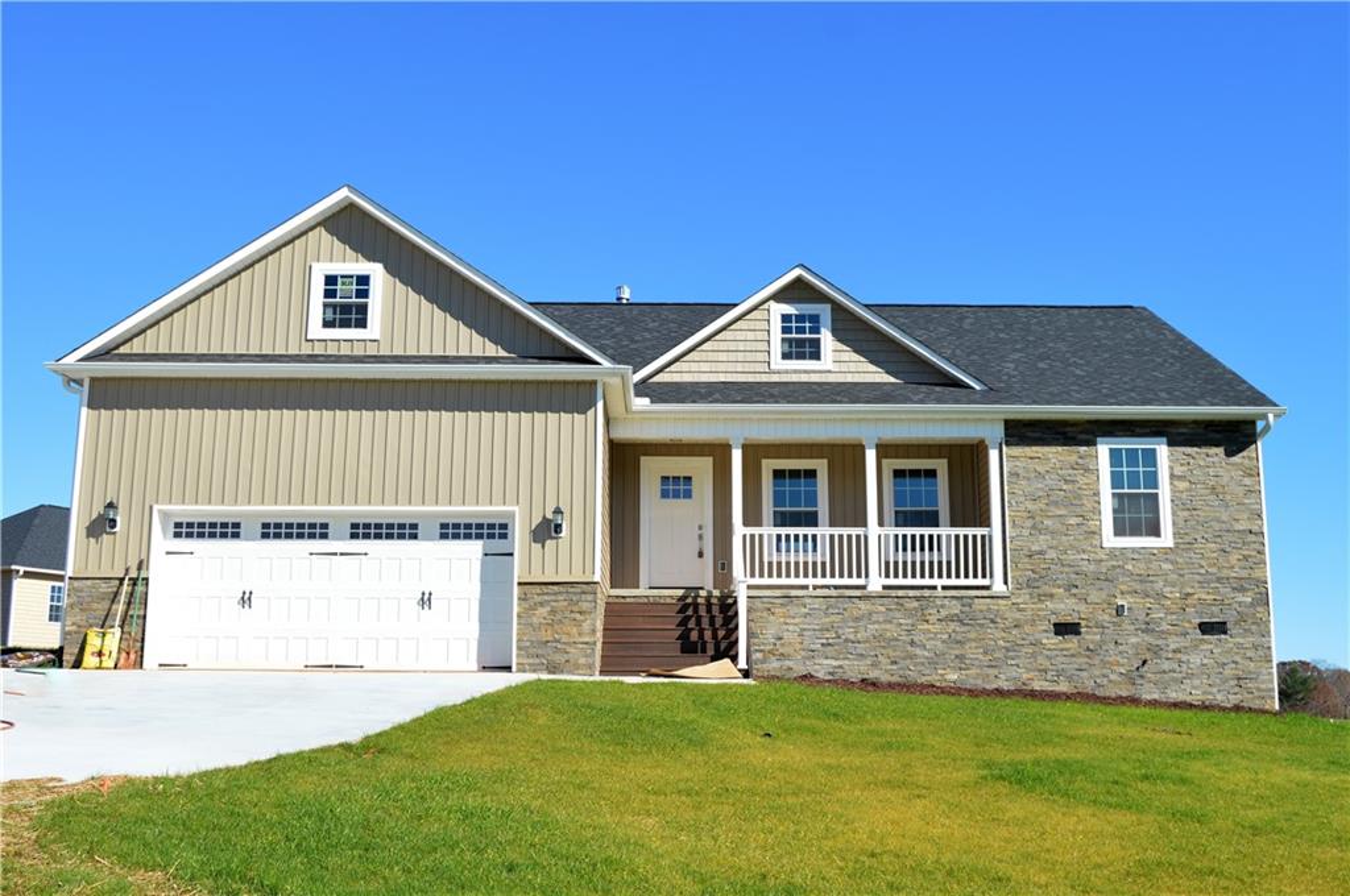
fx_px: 1236
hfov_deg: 57.3
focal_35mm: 33
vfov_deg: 39.9
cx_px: 675
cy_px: 448
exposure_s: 1/250
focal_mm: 22
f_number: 8
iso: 100
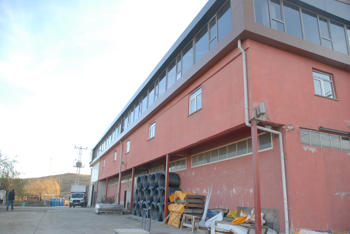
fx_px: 263
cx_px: 175
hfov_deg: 67.3
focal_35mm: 27
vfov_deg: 48.0
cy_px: 117
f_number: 5
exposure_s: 1/100
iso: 200
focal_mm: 18
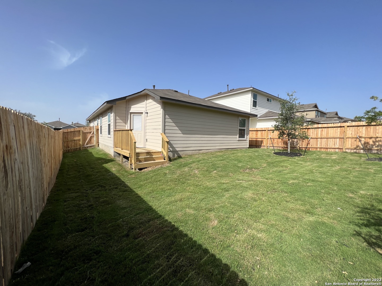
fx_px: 143
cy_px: 143
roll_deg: -1.0
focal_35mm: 13
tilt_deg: -2.0
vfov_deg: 89.9
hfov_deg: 106.2
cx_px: 191
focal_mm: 1.57
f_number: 1.8
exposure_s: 1/1908
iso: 32
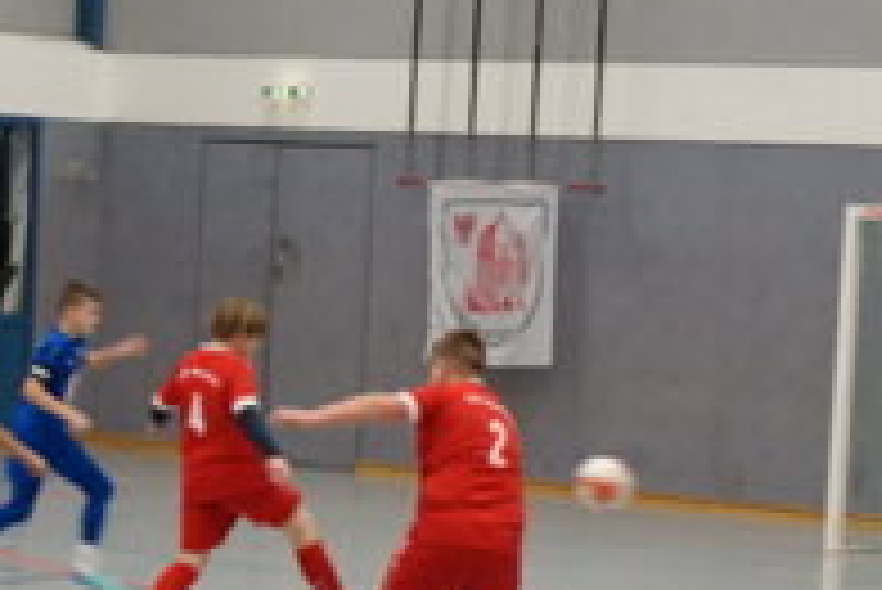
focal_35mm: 168
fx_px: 4119
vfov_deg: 8.2
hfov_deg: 12.2
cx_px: 320
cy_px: 464
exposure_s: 1/100
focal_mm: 55
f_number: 7.1
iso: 2500
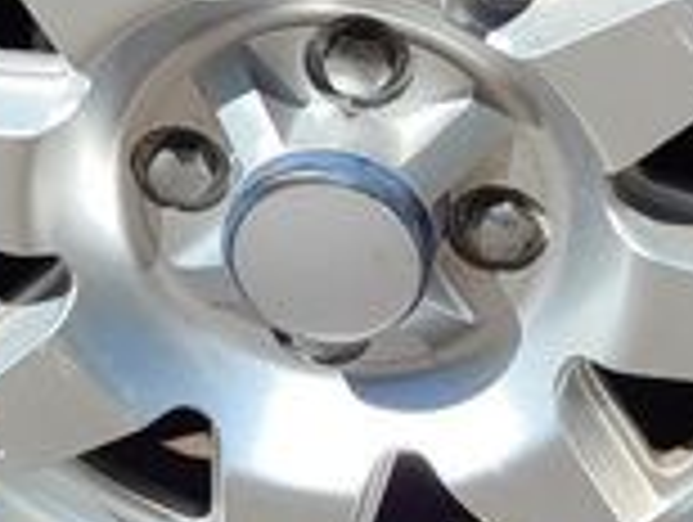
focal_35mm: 108
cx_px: 364
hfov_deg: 18.2
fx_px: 2165
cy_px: 9
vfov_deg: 13.6
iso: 40
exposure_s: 1/1440
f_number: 1.8
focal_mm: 5.4
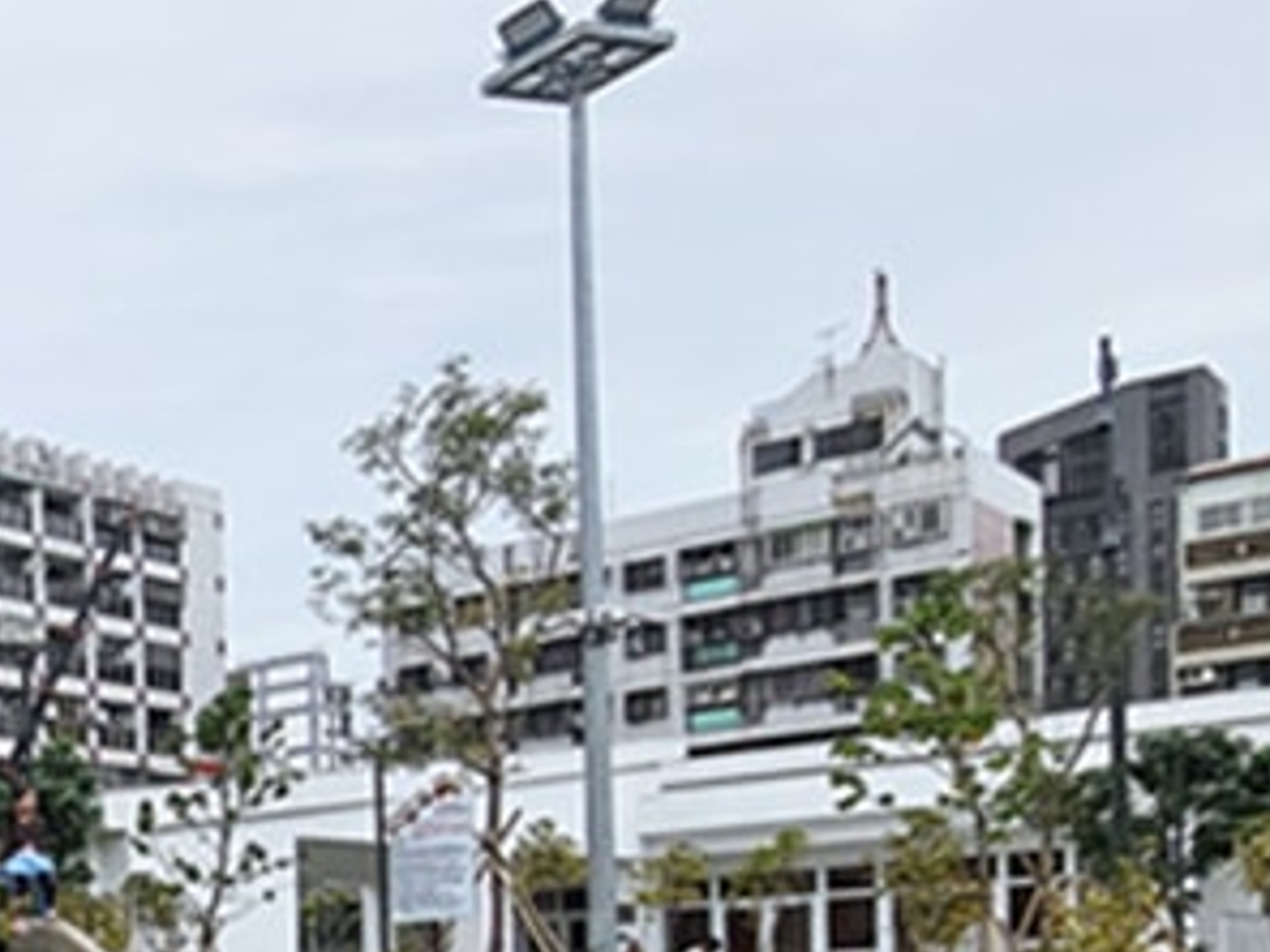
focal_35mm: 45
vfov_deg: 28.6
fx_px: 1651
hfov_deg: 25.5
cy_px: 1098
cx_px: -802
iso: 50
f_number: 2.2
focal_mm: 2.2
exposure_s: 1/1718
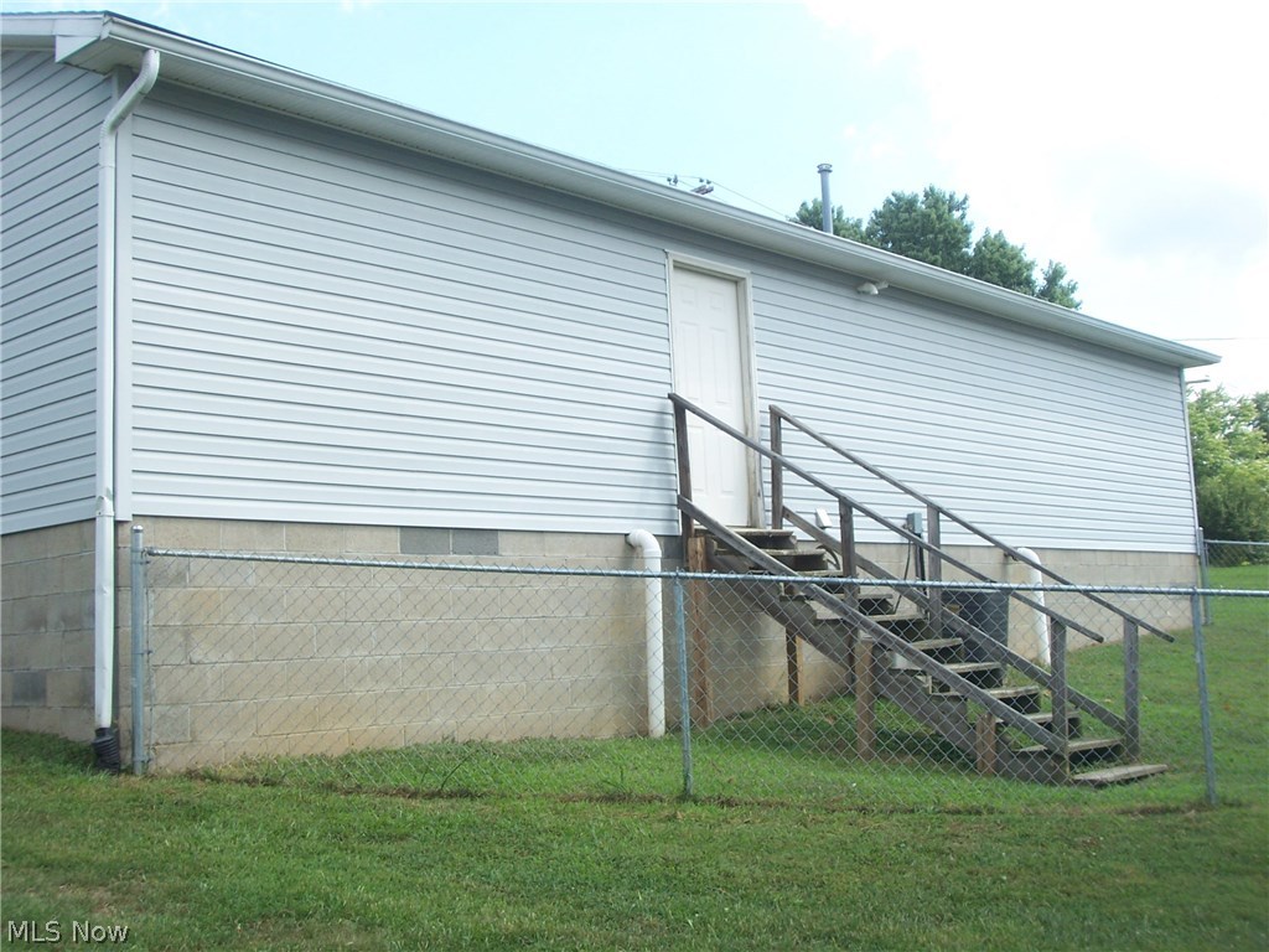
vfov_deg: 36.8
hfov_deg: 47.9
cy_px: 476
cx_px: 634
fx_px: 1430
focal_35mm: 39
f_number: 3.9
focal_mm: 6.4
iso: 64
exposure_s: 1/200
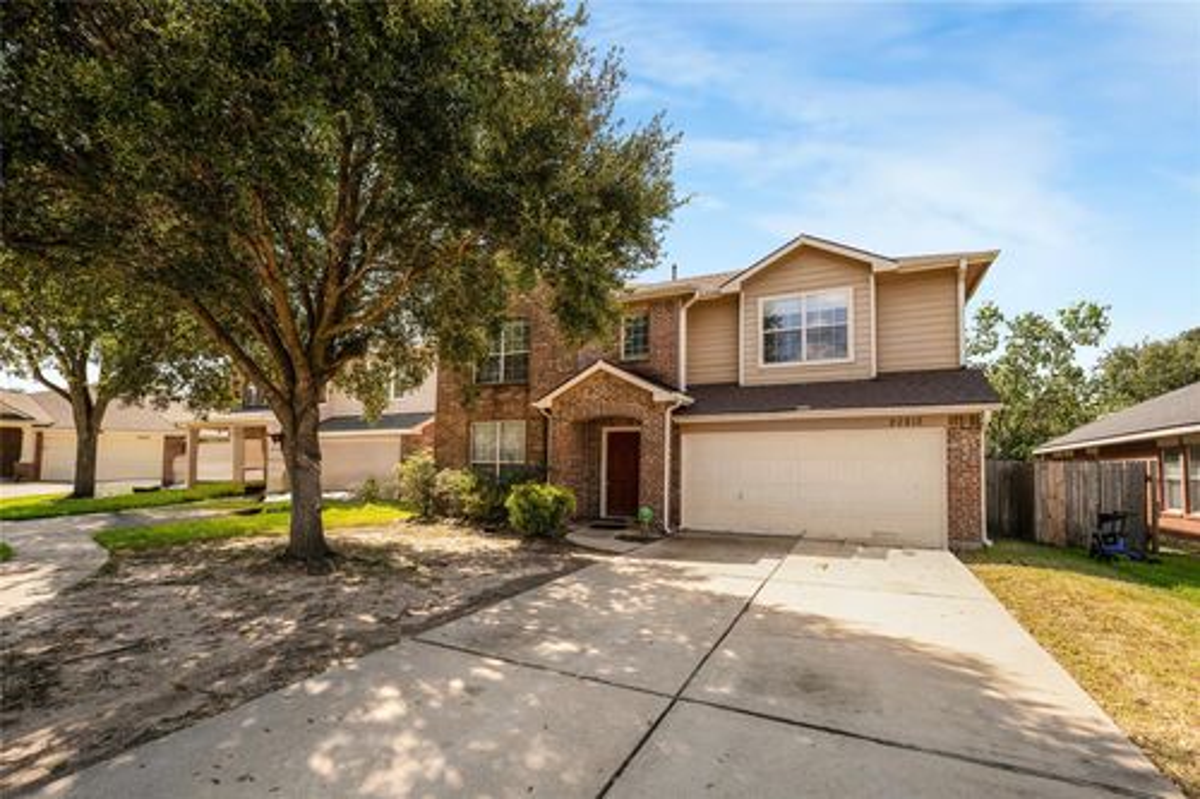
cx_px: 600
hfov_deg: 101.9
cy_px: 400
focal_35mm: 15
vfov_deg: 78.8
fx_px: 486
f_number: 3.5
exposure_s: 1/1250
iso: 200
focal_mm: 14.6
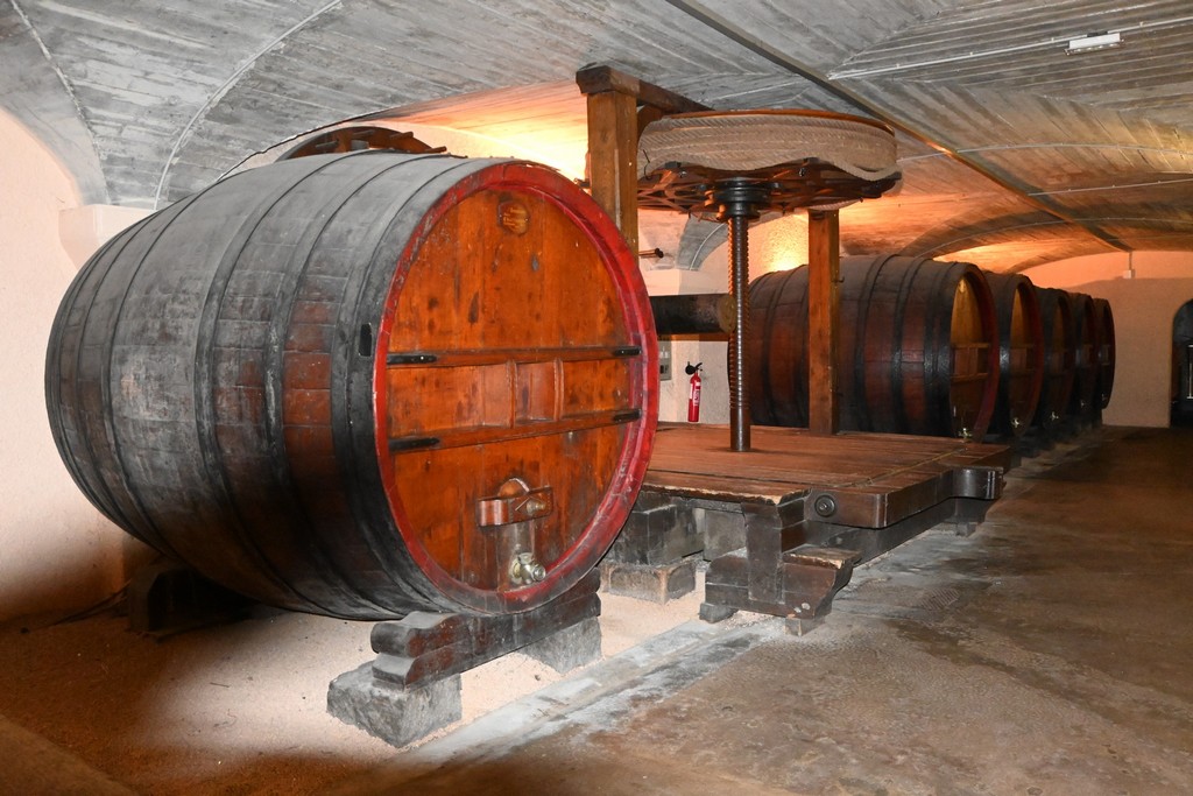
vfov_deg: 42.7
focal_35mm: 31
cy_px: 398
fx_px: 1019
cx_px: 596
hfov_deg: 60.7
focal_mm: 20.5
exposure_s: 1/60
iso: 6400
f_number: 3.8
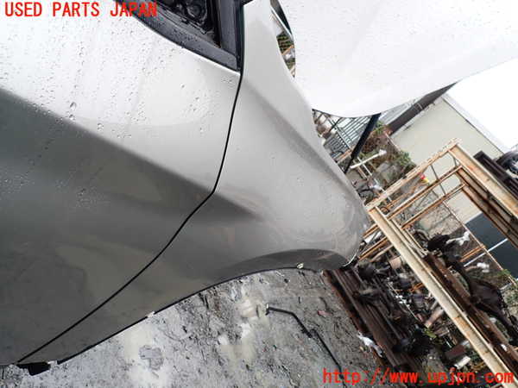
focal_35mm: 25
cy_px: 194
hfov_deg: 69.4
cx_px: 259
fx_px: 374
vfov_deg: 54.9
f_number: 2.8
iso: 100
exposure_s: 1/160
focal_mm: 4.5
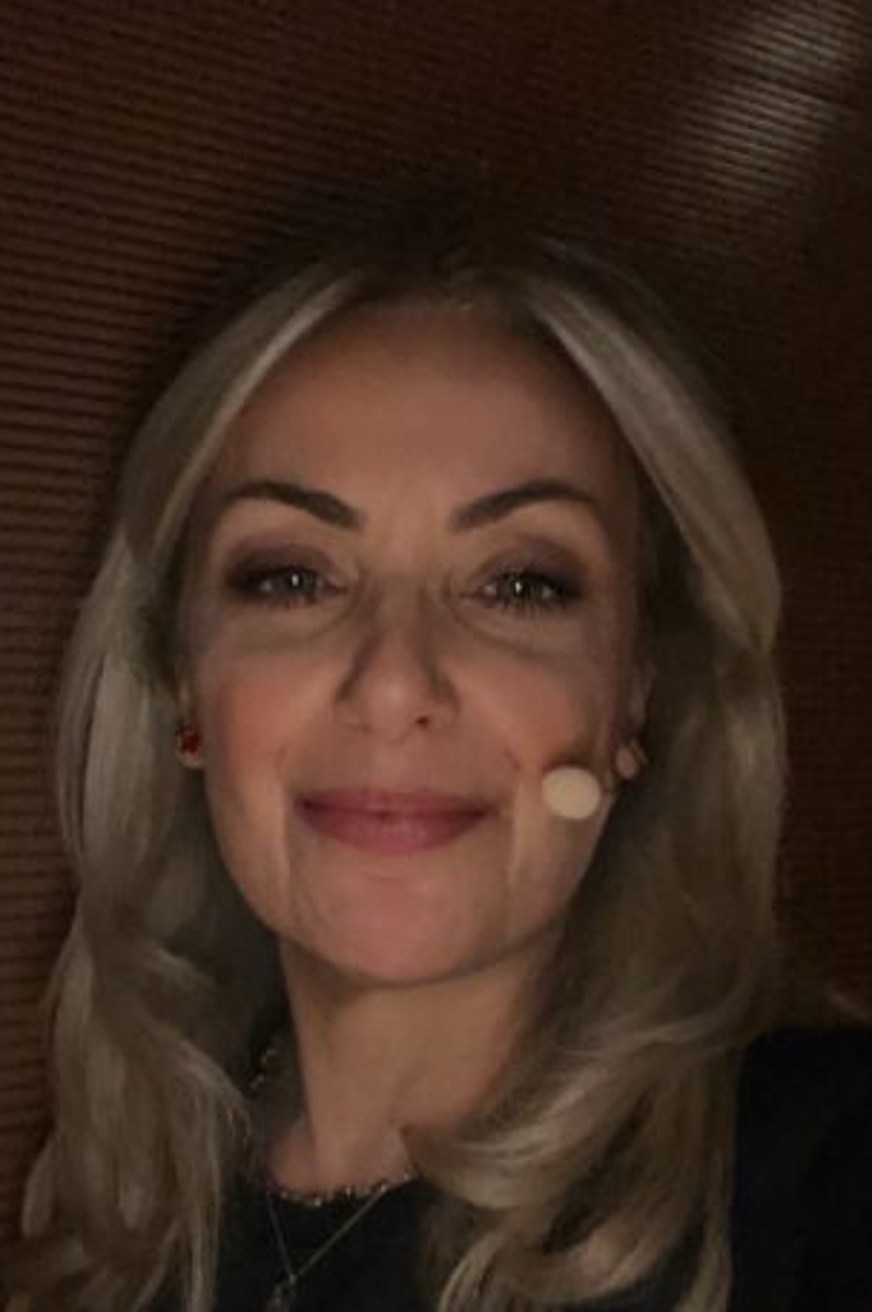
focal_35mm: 41
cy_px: 735
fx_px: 1492
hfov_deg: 32.3
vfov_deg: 47.3
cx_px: 293
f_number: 2.2
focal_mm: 2.71
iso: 1000
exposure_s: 1/18
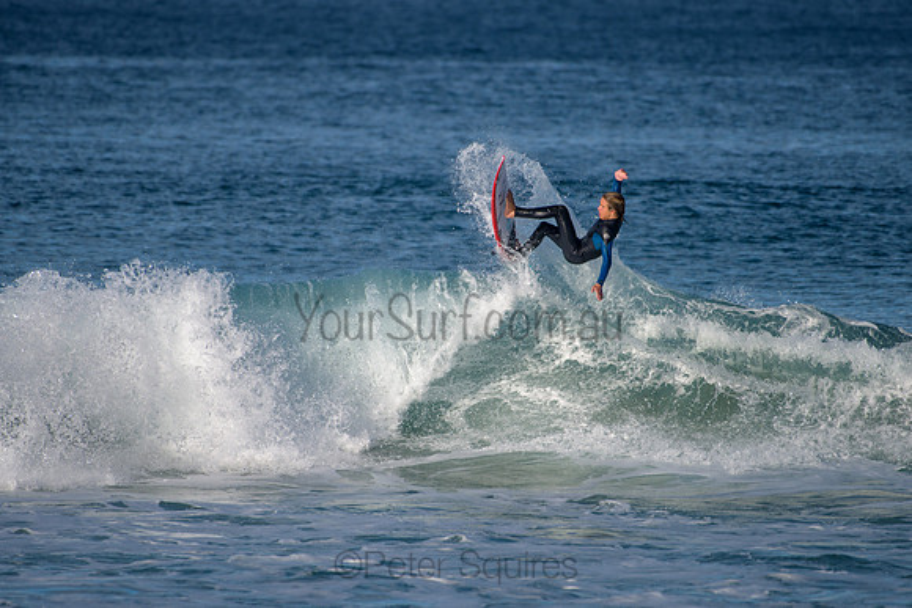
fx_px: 15539
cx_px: 468
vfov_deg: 2.2
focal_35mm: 613
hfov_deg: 3.4
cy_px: 296
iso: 160
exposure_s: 1/2000
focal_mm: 500
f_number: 5.6
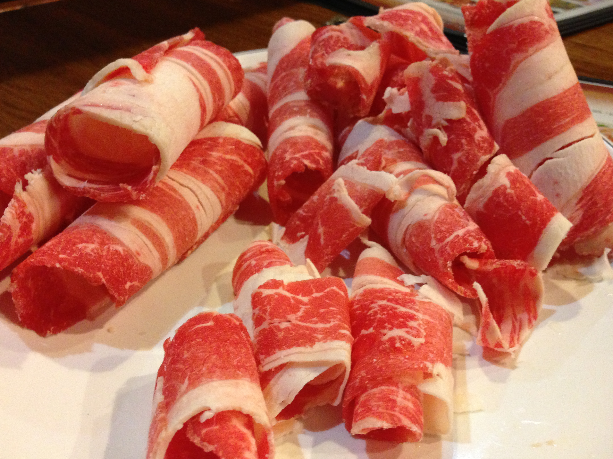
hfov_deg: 51.4
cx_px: 300
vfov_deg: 39.6
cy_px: 243
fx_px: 638
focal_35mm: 36
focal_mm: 4.13
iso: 400
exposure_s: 1/15
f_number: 2.4
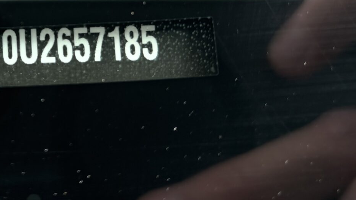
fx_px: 736
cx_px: -40
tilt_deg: -46.5
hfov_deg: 25.2
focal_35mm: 78
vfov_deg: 14.9
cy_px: -45
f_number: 1.6
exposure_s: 1/217
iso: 40
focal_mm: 5.96
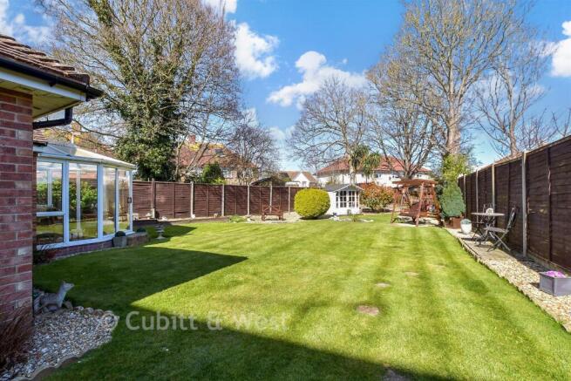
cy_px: 190
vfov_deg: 77.4
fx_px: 238
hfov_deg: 100.4
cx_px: 286
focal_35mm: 15
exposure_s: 1/500
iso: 320
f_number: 8
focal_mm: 10
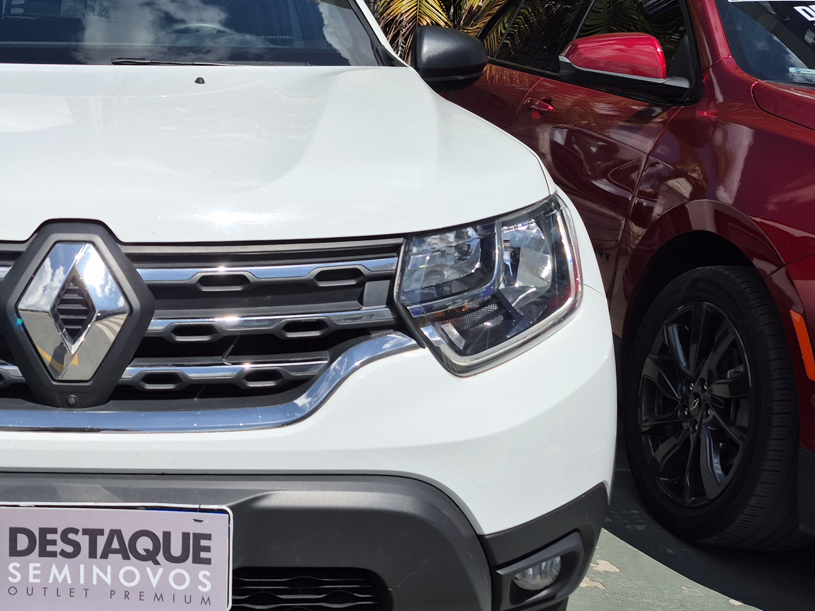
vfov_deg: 31.5
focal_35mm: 46
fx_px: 1083
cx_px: 51
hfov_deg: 37.9
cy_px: 283
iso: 25
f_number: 1.8
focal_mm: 5.4
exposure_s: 1/3752
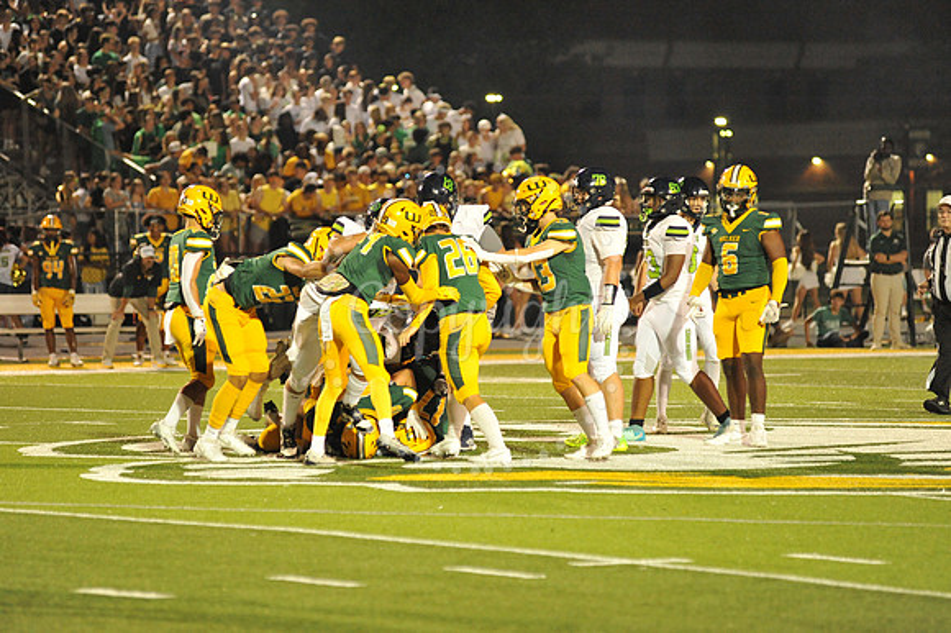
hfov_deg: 10.3
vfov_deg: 6.9
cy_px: 316
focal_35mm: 200
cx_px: 476
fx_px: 5280
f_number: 4
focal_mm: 200
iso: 6400
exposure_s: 1/320
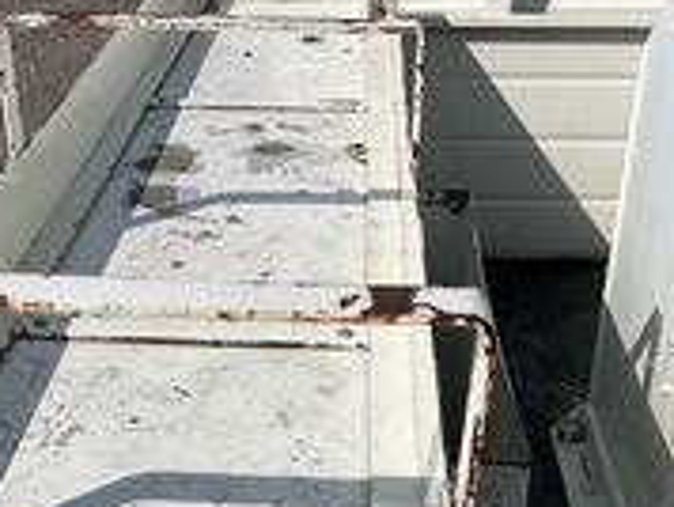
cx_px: 227
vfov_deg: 21.7
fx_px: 1267
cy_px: 518
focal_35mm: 65
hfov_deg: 29.6
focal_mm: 3
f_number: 1.8
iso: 25
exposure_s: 1/5263
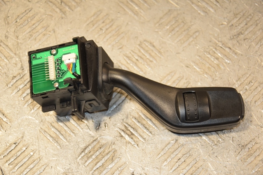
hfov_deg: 20.6
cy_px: 88
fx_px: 723
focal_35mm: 99
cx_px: 132
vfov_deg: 13.8
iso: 800
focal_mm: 66
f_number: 5.3
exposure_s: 1/200
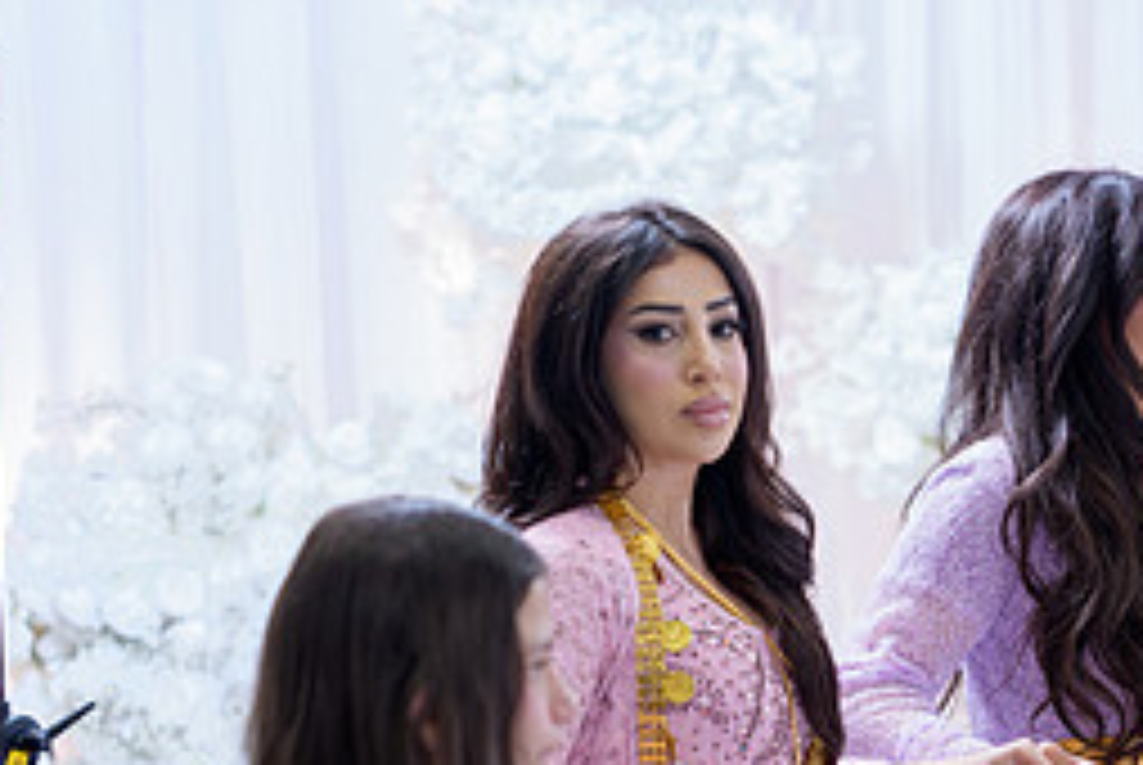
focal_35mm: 114
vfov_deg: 11.9
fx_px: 3624
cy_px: 758
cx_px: 1026
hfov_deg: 17.7
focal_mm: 50
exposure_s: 1/200
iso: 640
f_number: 2
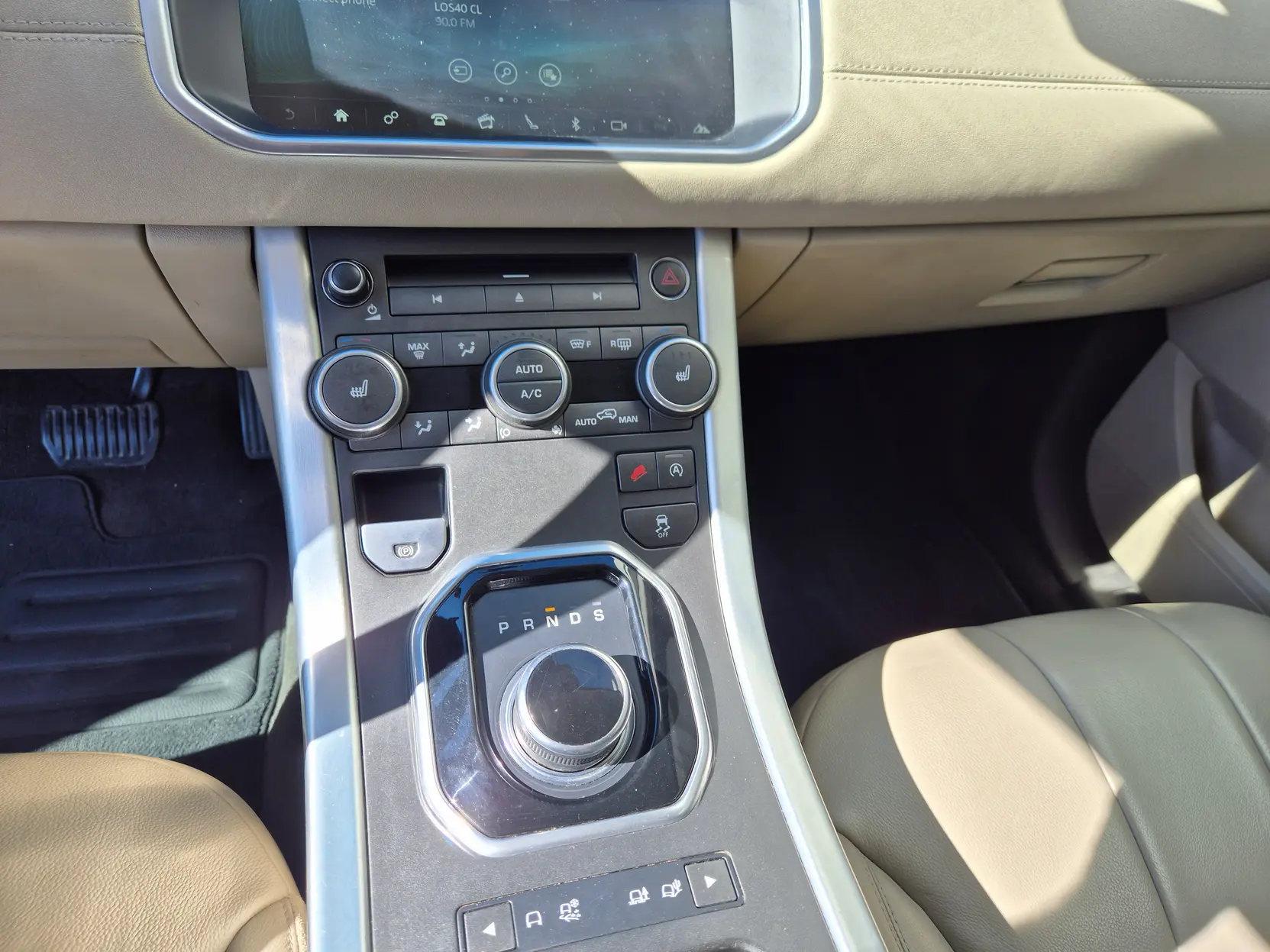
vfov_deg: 58.9
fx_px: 844
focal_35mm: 23
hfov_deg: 73.9
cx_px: 635
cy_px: 476
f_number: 1.8
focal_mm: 5.4
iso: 25
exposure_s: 1/393
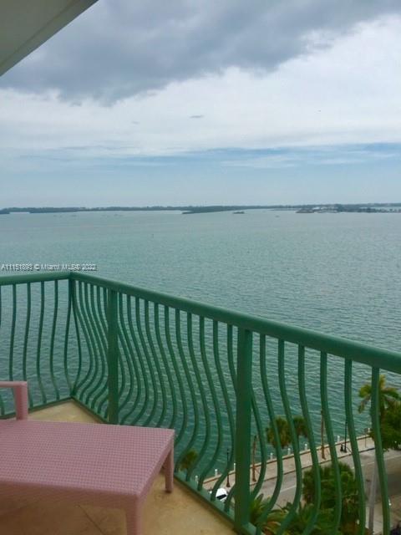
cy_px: 268
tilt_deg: -5.4
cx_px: 200
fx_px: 448
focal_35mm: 29
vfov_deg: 61.7
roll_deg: -0.8
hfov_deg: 48.2
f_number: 2.2
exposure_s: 1/1980
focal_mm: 4.15
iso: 32
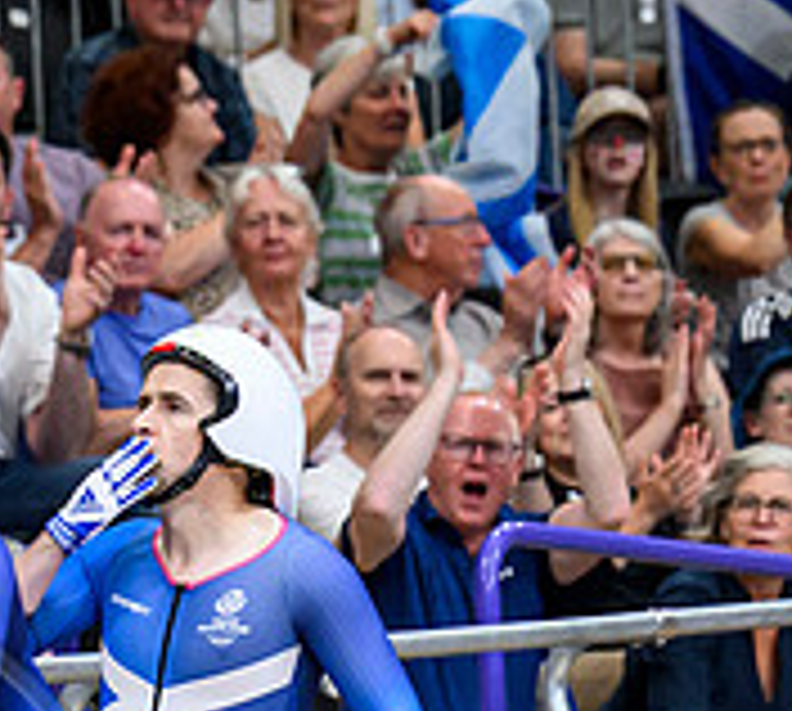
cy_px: 918
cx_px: -418
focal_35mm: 596
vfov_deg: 2.8
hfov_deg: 3.1
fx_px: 14660
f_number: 3.5
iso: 4000
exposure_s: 1/1600
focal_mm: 135
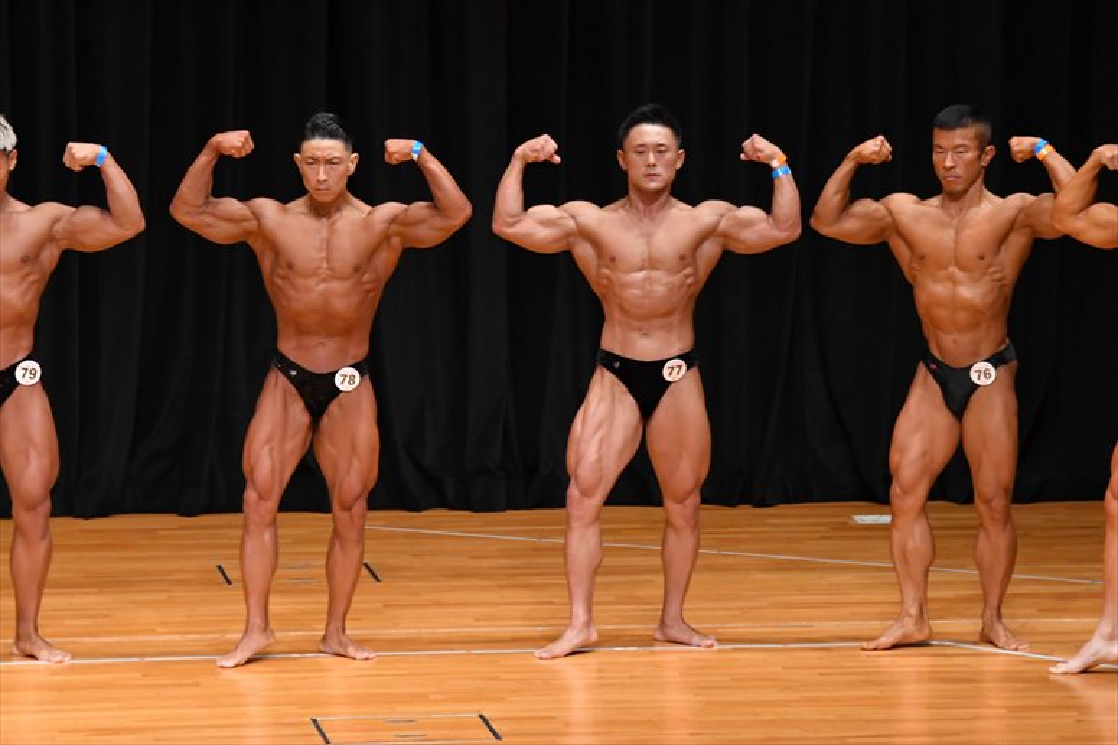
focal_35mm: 255
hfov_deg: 8.1
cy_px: 372
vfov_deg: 5.4
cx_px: 559
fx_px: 7915
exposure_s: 1/400
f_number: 5.6
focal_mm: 170
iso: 4000
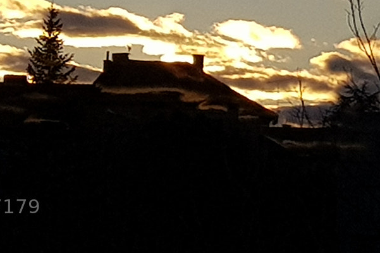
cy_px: -122
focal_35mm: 72
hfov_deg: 28.0
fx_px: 760
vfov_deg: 17.2
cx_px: 214
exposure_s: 1/3632
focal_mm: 4.2
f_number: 1.7
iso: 40
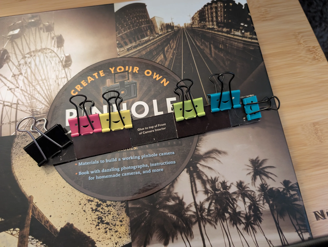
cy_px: 124
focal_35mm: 24
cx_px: 164
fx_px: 228
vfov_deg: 56.9
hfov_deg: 71.5
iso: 887
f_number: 1.68
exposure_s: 1/60
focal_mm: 6.9
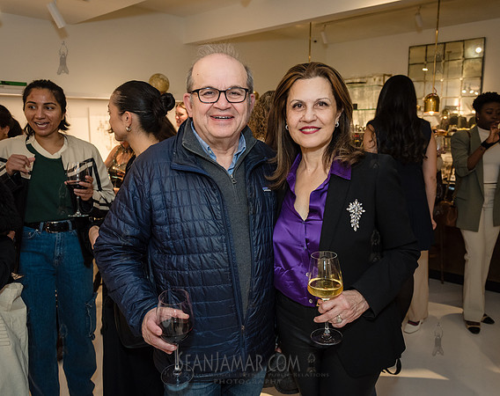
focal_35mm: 29
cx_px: 255
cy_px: 198
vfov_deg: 49.6
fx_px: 429
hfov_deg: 60.5
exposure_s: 1/250
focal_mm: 26
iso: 1600
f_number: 4
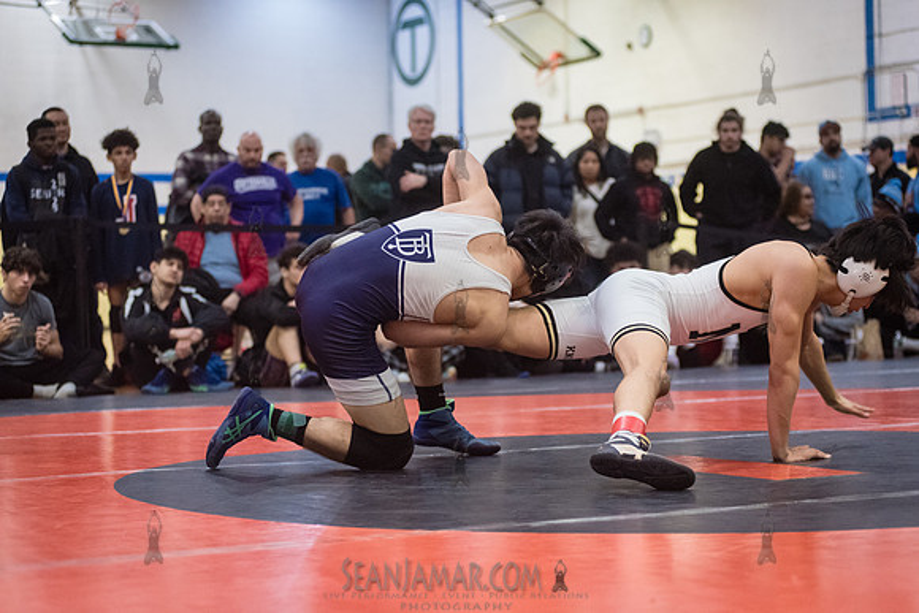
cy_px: 306
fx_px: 2043
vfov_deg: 17.1
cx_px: 460
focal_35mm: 80
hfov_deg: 25.4
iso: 8000
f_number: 3.2
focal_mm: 80
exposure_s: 1/500
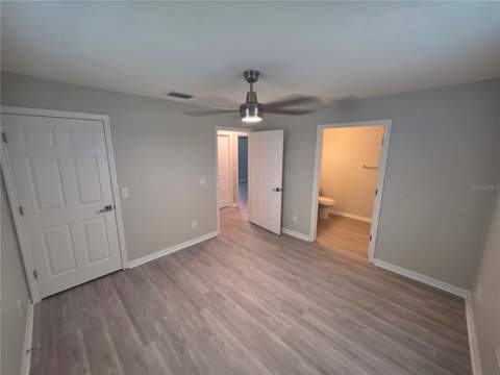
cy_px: 188
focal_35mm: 13
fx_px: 188
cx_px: 250
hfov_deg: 106.2
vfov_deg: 89.9
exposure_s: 1/31.9
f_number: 1.9
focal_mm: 2.2
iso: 80
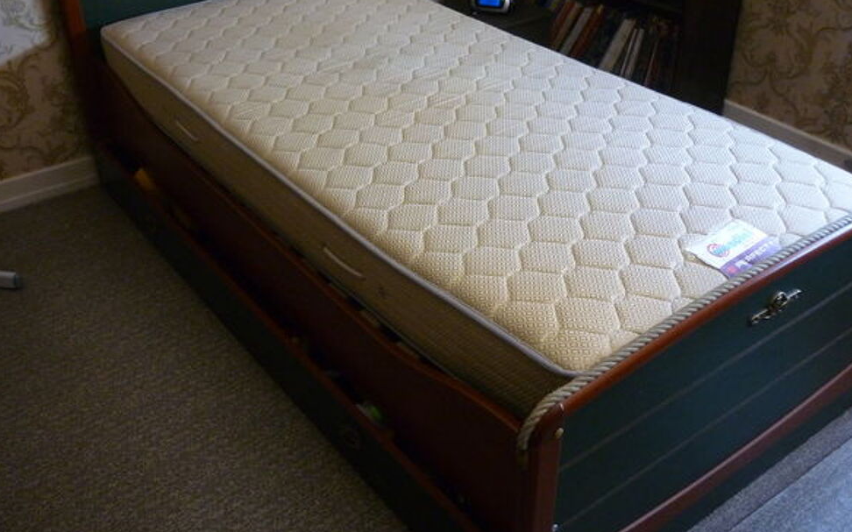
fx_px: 836
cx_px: 419
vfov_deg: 35.2
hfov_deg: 54.0
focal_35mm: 36
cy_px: 219
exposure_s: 1/25
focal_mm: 5.5
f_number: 2.8
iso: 400
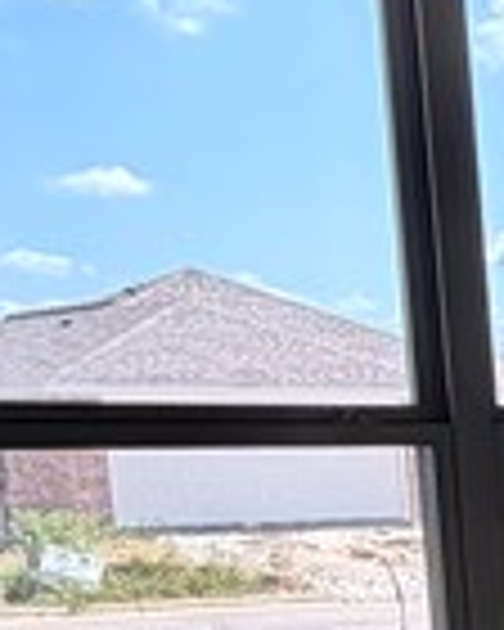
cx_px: 1341
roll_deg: -0.3
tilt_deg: -10.2
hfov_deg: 11.5
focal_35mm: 100
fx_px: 1865
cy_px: 738
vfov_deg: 18.3
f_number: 2.2
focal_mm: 2.22
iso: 64
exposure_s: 1/121
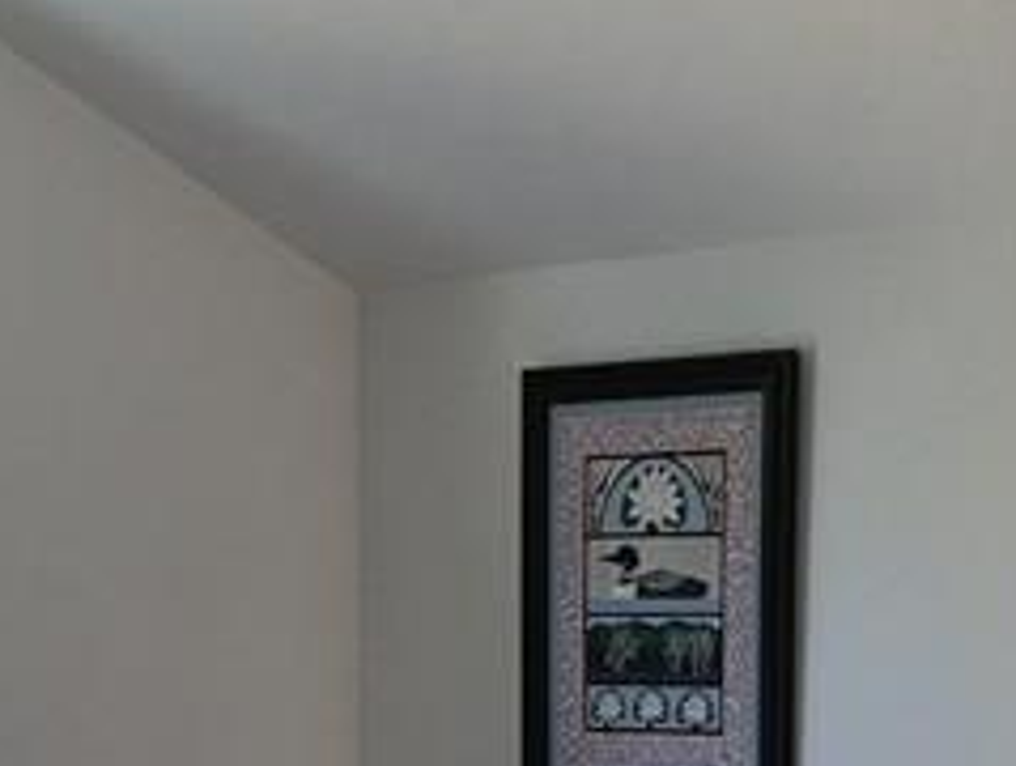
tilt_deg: -9.9
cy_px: 1383
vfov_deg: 11.2
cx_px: 591
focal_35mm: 124
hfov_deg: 15.9
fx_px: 3645
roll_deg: -1.2
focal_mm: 4.15
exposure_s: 1/30
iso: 25
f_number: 2.2
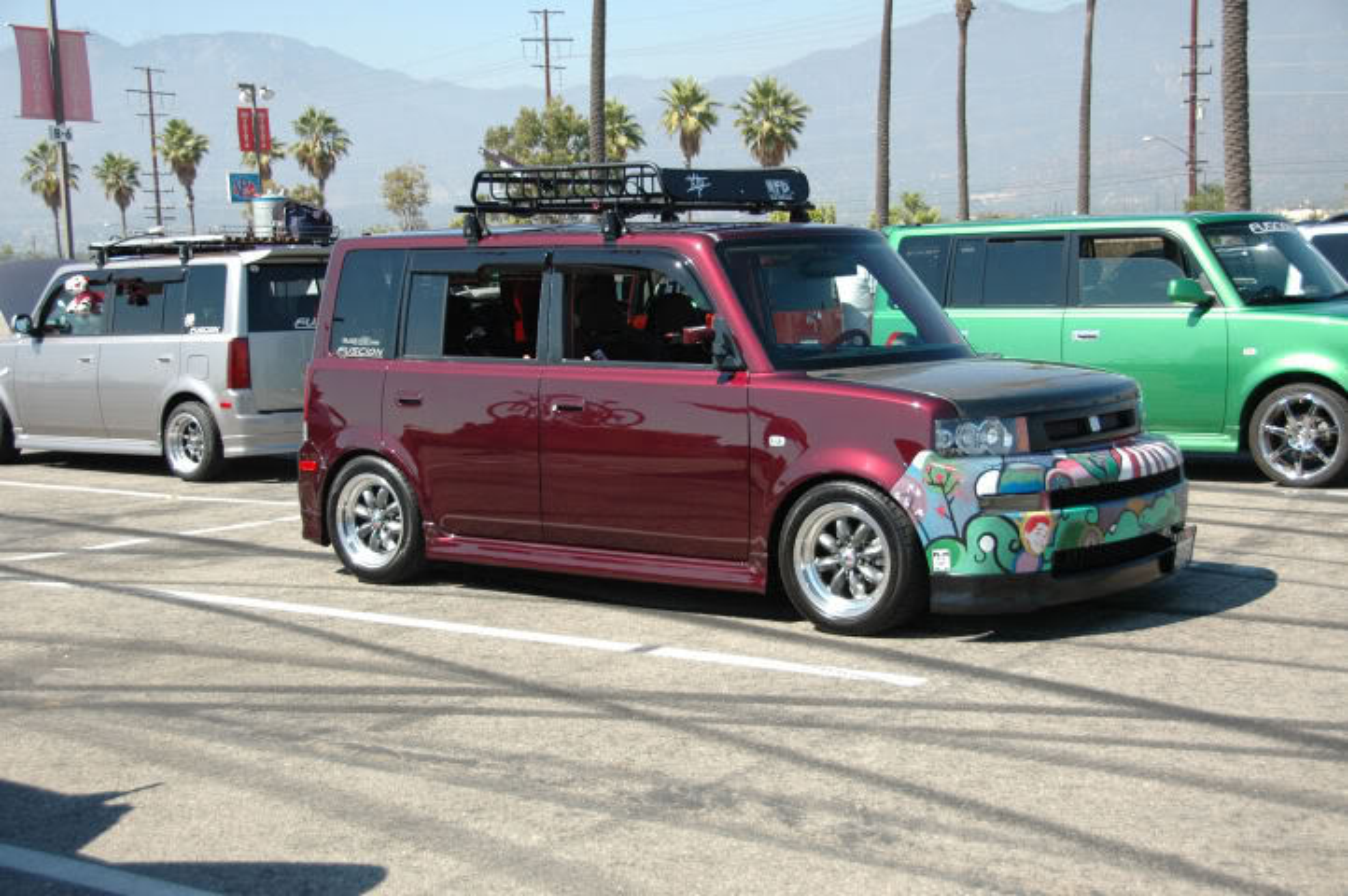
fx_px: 1964
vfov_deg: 25.7
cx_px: 674
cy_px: 448
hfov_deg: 37.9
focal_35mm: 52
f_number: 4.5
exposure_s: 1/800
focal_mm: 35
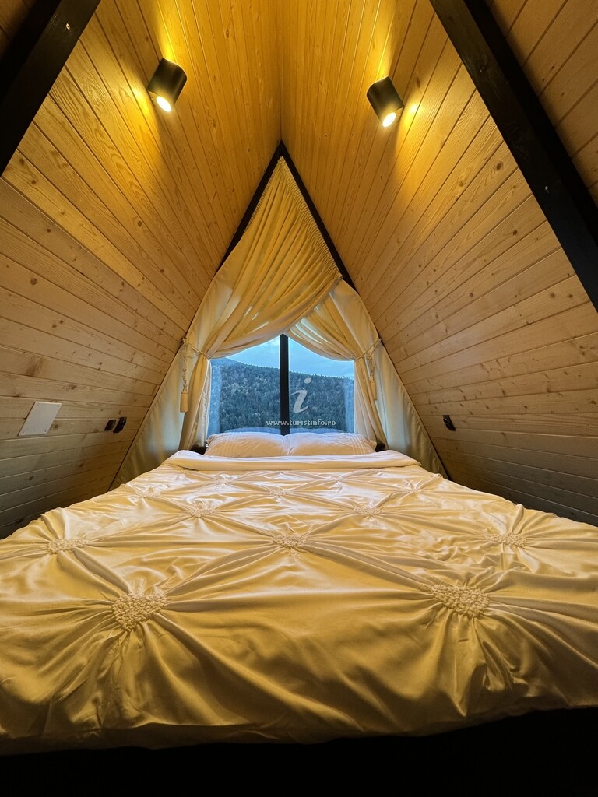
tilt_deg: +3.5
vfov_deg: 102.1
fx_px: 322
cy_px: 398
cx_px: 299
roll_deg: +0.3
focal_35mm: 14
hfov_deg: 85.7
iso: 200
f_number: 2.2
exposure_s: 1/100
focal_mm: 2.22
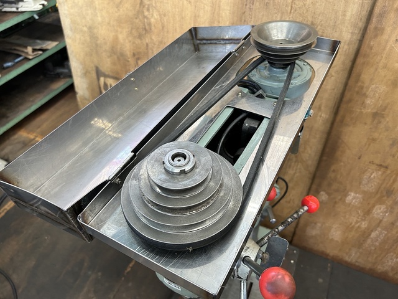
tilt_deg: -44.7
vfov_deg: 53.1
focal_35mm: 26
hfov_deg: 67.3
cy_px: 150
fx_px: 299
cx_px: 199
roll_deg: +1.2
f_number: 1.5
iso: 125
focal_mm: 5.7
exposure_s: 1/86
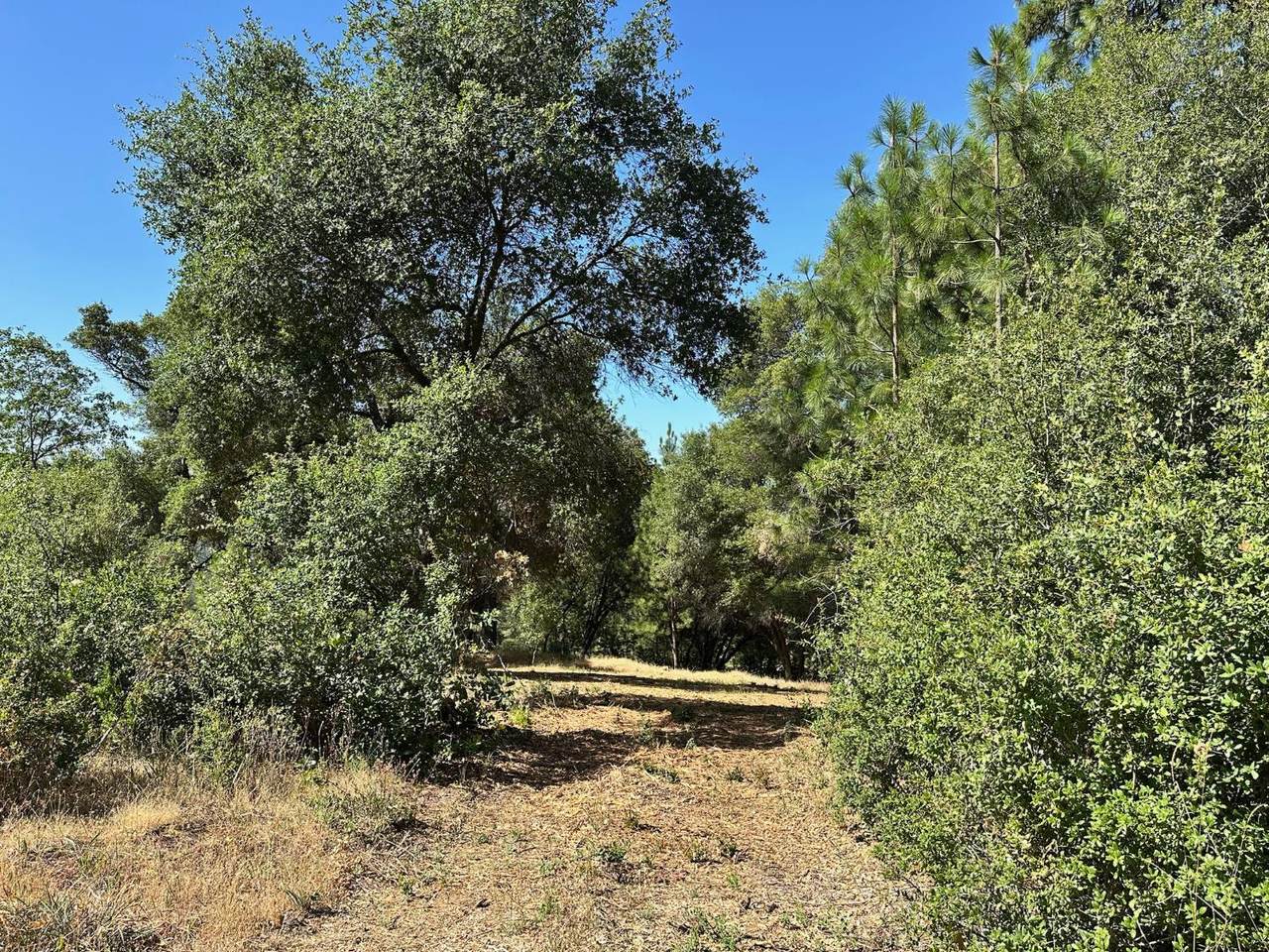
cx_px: 634
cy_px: 476
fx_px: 880
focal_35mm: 24
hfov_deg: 71.6
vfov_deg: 56.8
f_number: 1.78
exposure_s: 1/1949
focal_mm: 6.86
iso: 80
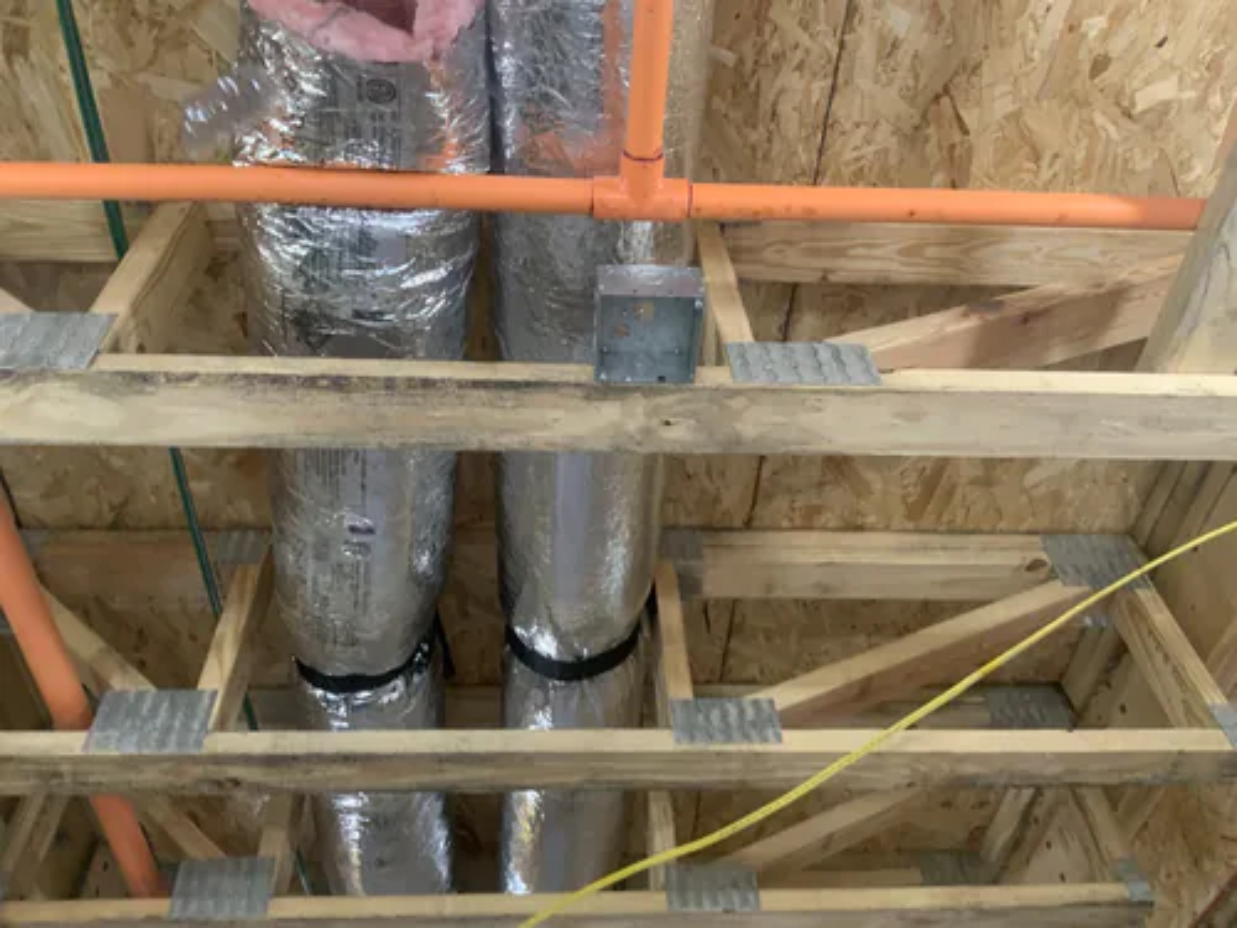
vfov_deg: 48.2
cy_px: 464
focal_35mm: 29
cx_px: 618
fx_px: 1036
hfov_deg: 61.7
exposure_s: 1/60
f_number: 1.8
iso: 200
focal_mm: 3
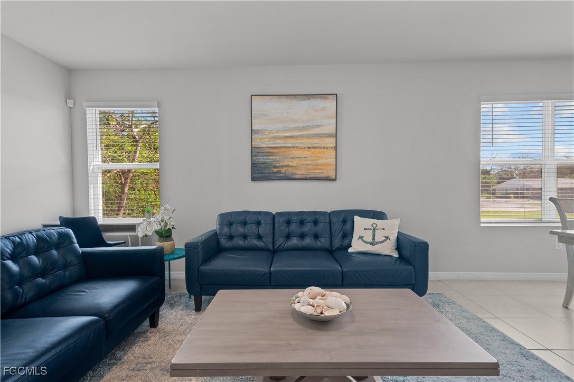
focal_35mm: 16
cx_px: 287
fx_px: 255
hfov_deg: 96.8
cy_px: 191
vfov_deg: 73.7
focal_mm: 16
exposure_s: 1/5
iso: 320
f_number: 10
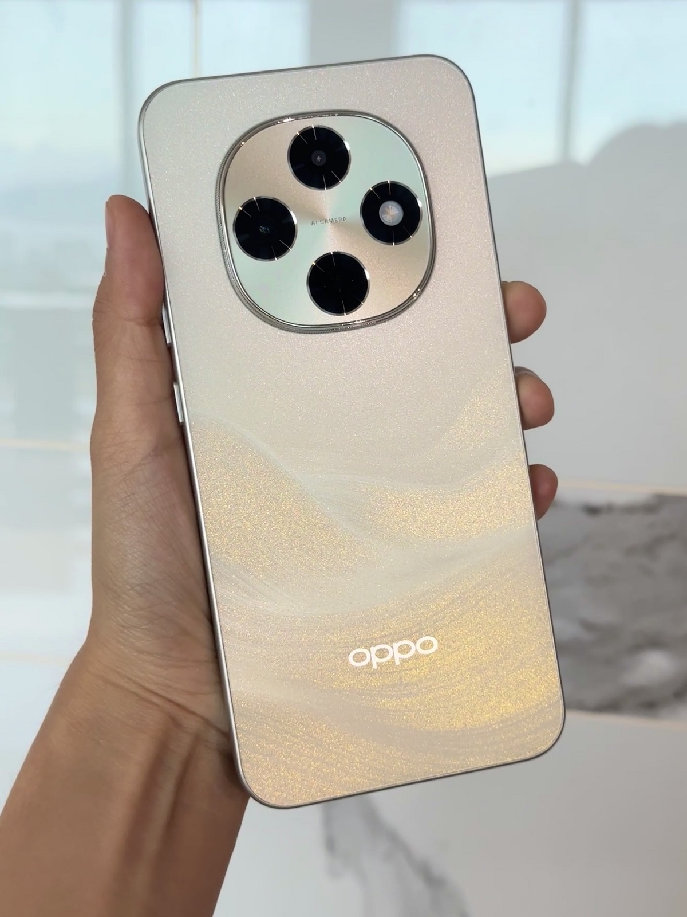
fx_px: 1270
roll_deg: -2.2
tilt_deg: -9.0
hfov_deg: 30.3
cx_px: 344
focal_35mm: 48
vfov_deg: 39.7
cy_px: 458
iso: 100
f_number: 1.78
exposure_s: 1/74
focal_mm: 6.76
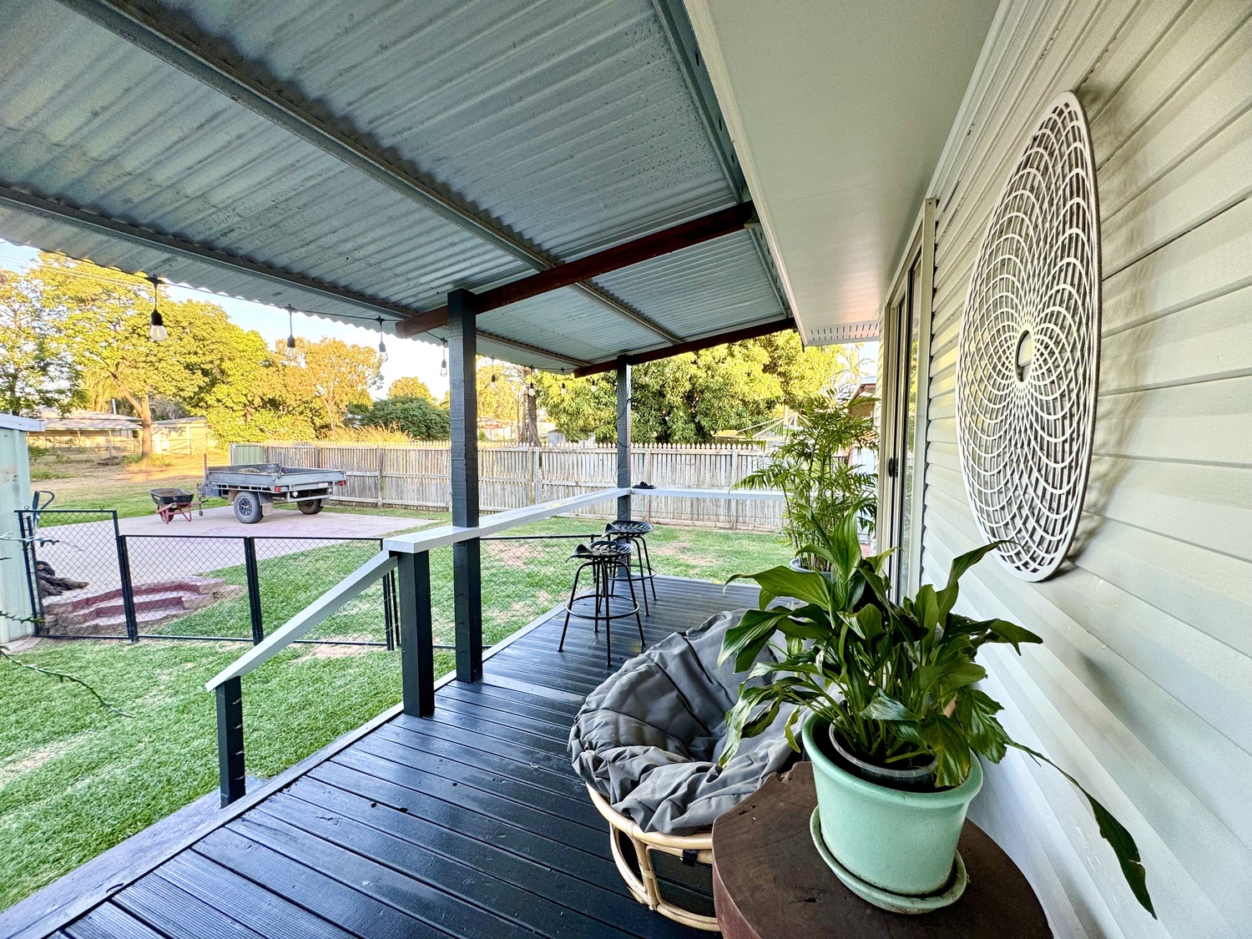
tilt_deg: -3.7
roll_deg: +0.0
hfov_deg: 102.1
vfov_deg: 85.7
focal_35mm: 14
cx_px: 626
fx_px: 506
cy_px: 470
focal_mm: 2.22
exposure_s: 1/99
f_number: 2.2
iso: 64
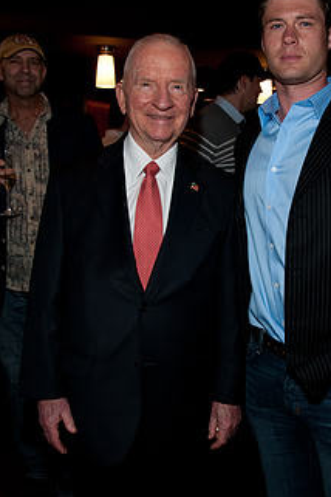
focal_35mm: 42
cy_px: 269
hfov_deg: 31.6
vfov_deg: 46.4
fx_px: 579
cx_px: 230
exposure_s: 1/125
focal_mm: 20
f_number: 8
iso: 400
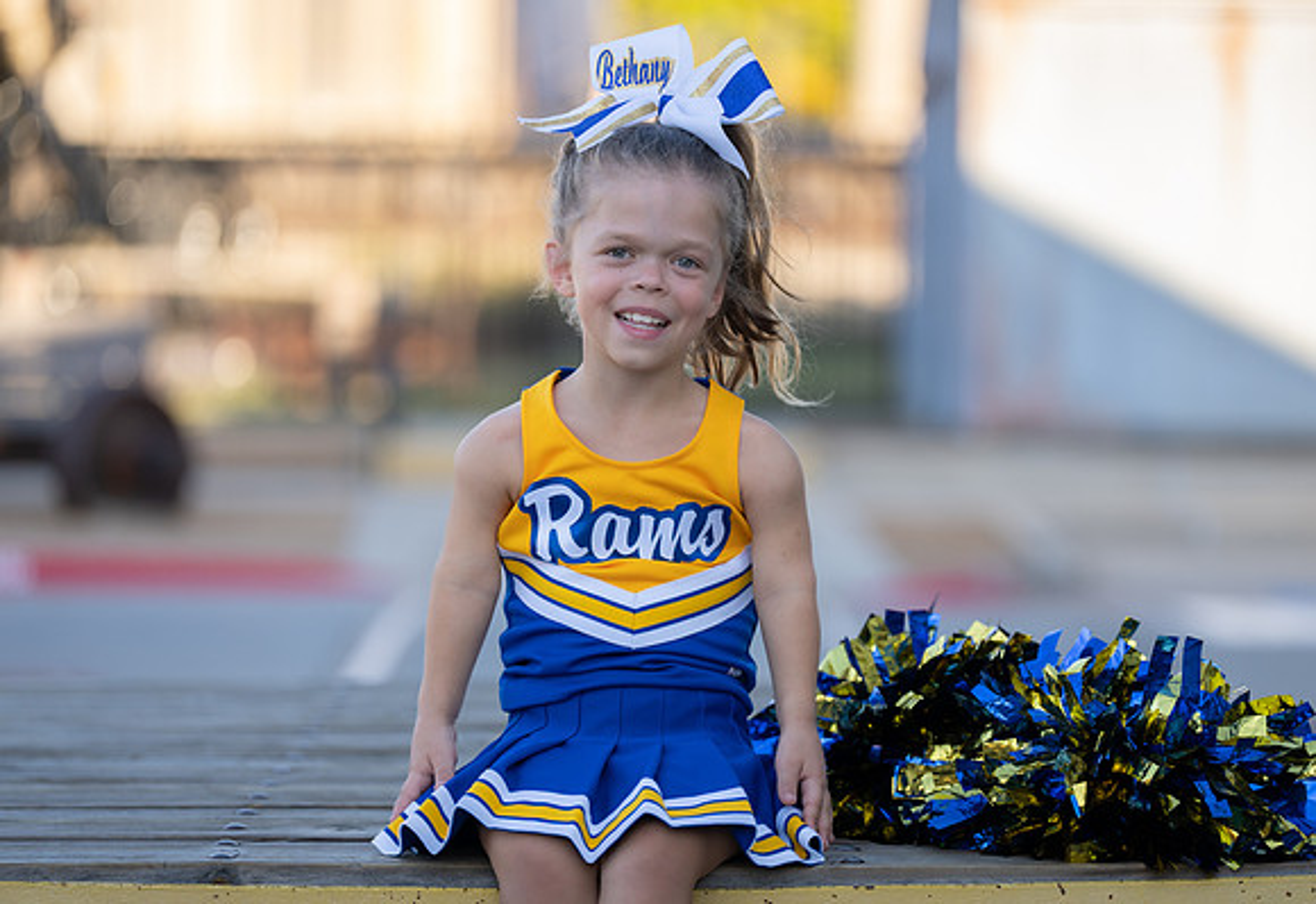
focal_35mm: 148
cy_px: 449
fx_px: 5462
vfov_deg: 9.5
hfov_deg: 13.7
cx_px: 683
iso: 100
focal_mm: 144
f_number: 2.8
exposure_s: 1/320
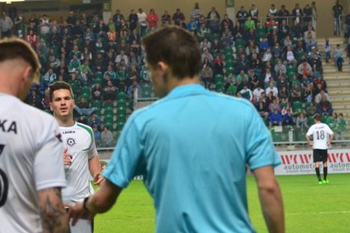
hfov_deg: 10.3
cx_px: 72
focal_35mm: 199
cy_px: 154
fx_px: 1932
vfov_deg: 6.9
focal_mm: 70
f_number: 4.5
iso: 1600
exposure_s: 1/250
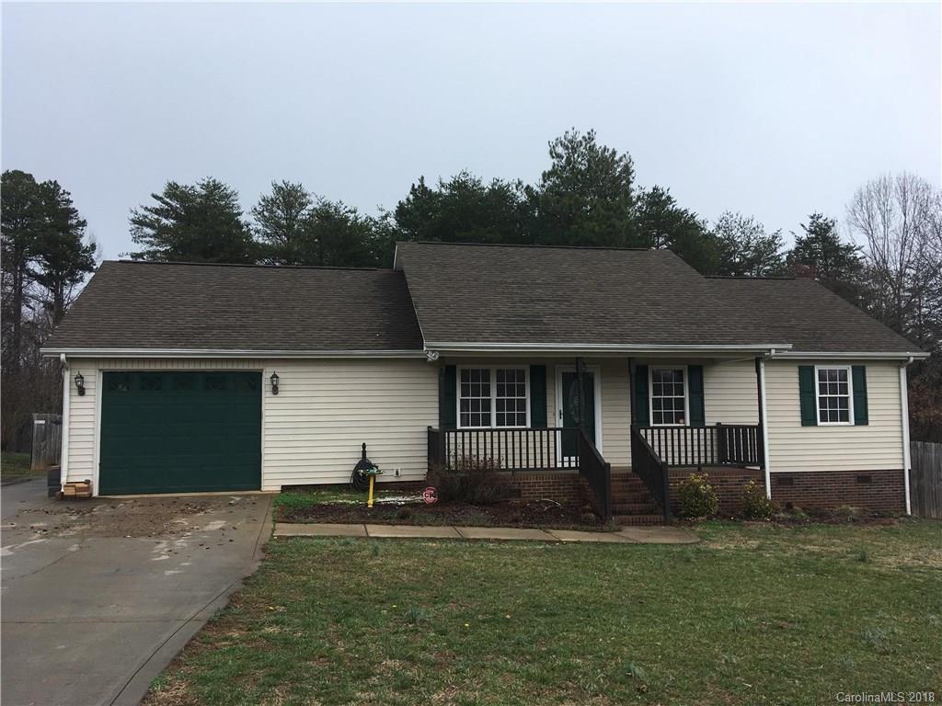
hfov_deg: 61.7
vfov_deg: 48.2
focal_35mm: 29
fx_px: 789
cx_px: 471
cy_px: 353
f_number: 2.2
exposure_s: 1/668
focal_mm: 4.15
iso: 25
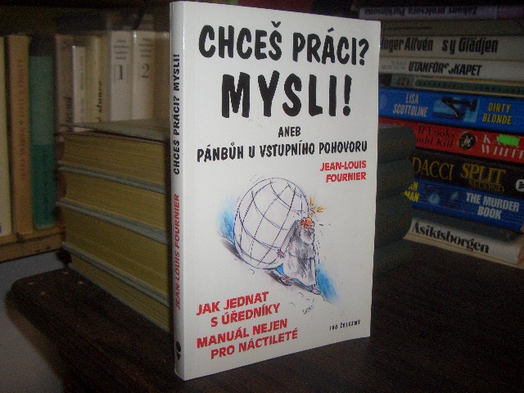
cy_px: 196
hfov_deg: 52.6
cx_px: 262
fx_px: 530
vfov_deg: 40.7
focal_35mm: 35
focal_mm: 5.8
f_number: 2.6
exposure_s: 1/60
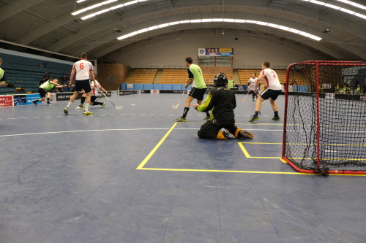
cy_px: 122
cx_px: 183
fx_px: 285
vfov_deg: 46.4
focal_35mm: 28
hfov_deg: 65.5
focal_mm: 18.5
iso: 12800
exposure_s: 1/125
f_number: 9
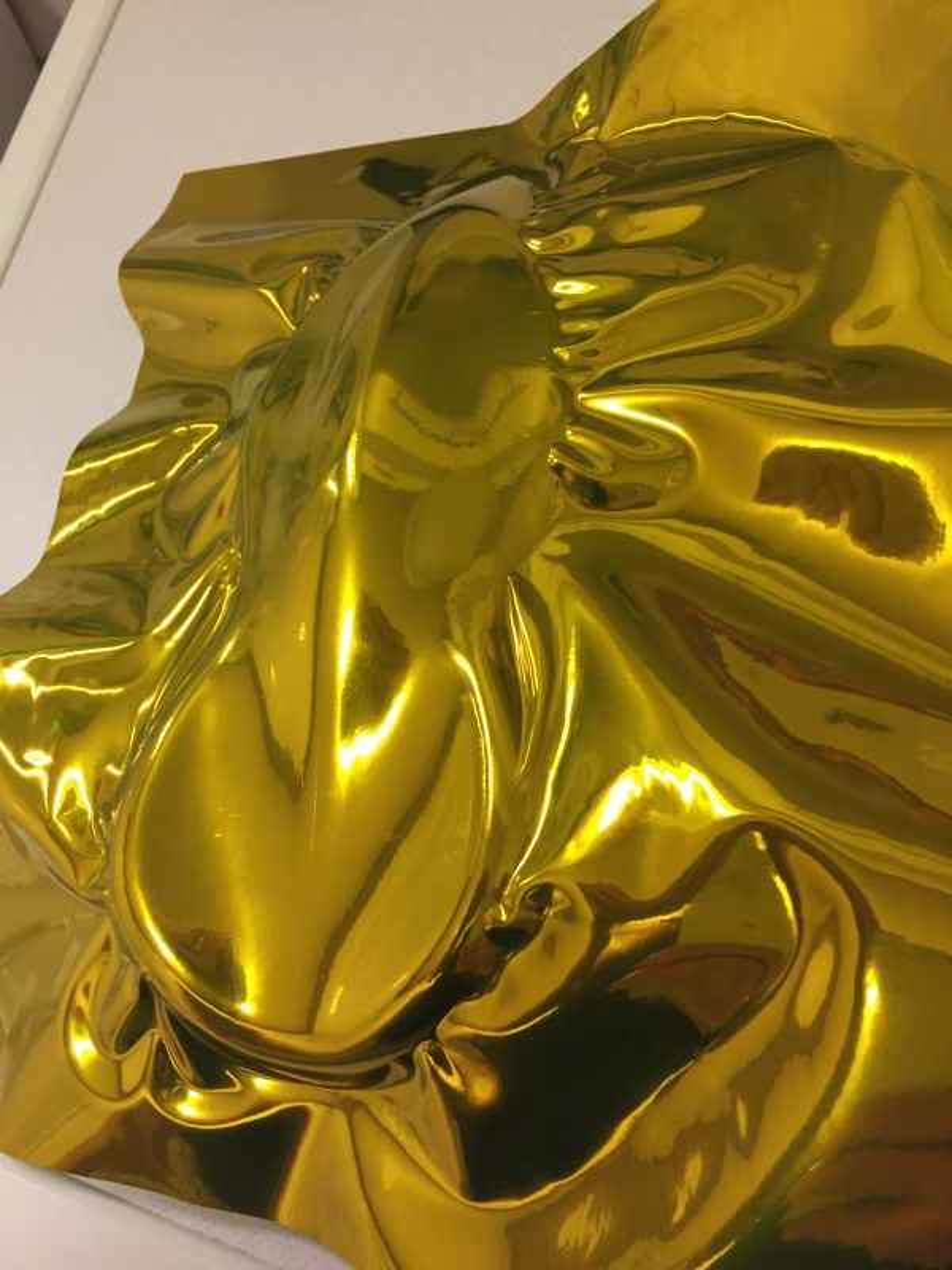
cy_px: 635
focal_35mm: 29
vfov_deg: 61.7
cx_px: 476
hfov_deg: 48.2
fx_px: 1063
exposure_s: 1/33
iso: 250
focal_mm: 4.15
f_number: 2.2
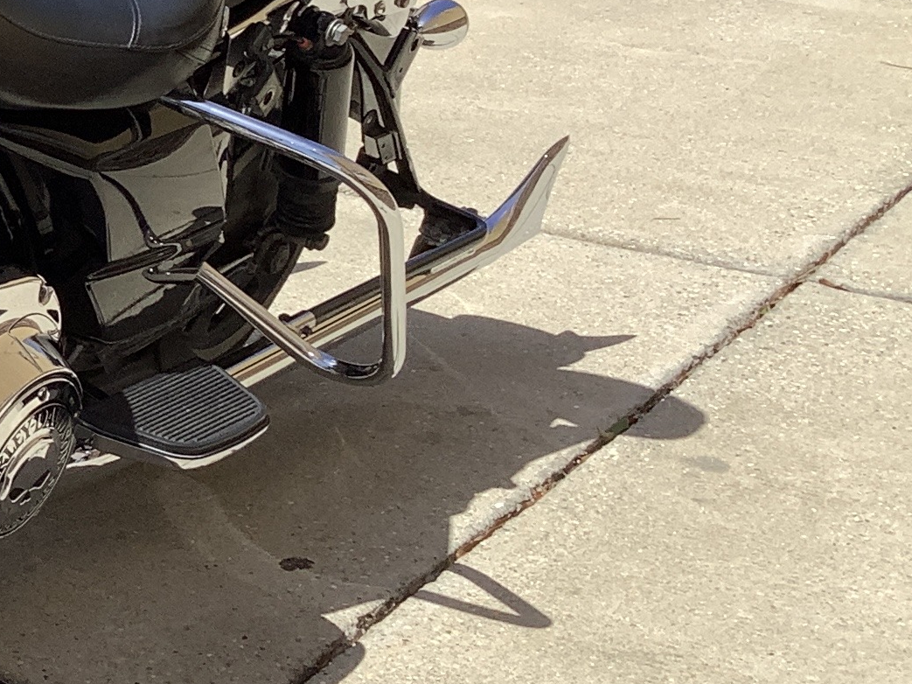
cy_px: 150
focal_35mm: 97
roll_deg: +3.3
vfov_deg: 15.2
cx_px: -475
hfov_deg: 18.0
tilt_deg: -19.0
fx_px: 2555
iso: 25
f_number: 2.4
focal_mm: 3.3
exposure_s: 1/1359
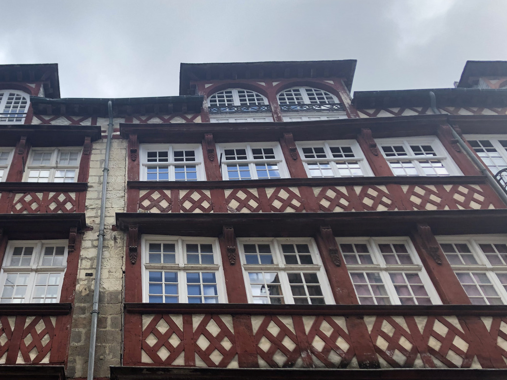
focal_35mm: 43
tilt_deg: +49.3
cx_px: 123
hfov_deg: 42.4
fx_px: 630
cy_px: 247
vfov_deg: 33.3
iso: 20
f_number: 1.8
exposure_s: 1/852
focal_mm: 4
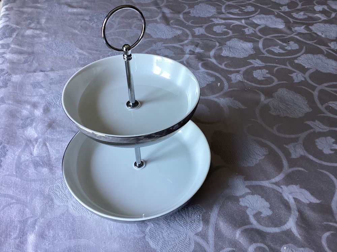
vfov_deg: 45.4
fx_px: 302
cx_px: 168
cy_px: 126
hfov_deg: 58.4
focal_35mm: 31
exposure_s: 1/60
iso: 125
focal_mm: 3.3
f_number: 2.4
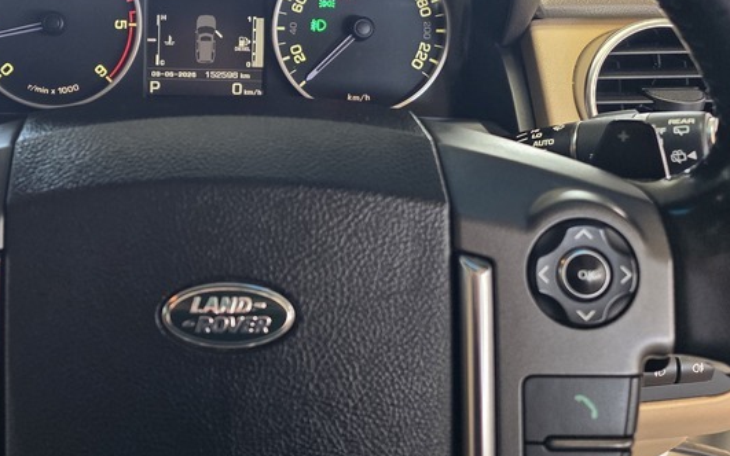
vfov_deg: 27.1
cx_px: 158
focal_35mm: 47
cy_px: 125
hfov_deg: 41.0
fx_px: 935
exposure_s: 1/100
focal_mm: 6.25
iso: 200
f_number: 1.7
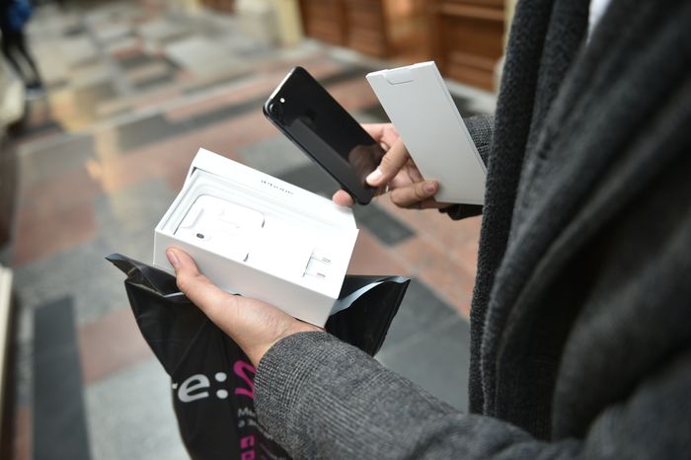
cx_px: 346
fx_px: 595
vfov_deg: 42.3
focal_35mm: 31
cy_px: 230
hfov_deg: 60.3
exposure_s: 1/400
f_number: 2.8
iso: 500
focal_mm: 31
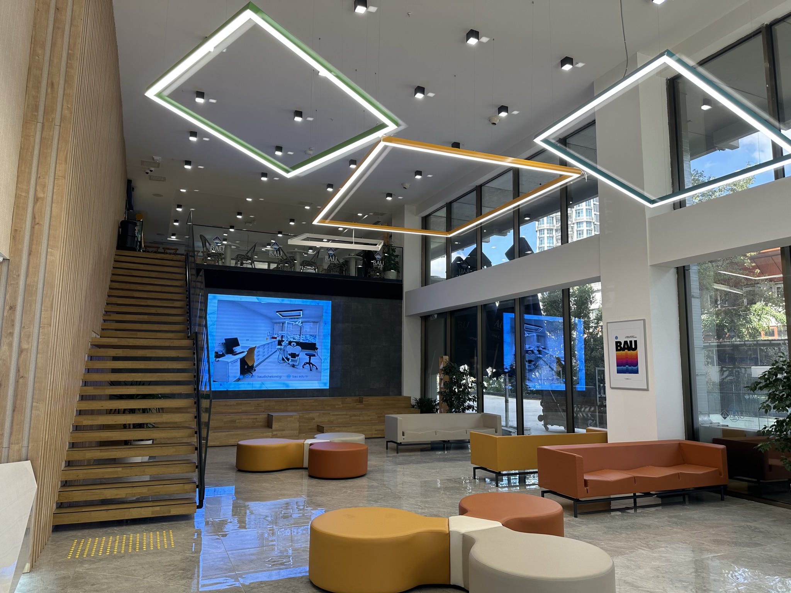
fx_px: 548
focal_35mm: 24
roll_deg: -0.5
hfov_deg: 71.6
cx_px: 396
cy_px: 296
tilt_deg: +7.5
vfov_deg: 56.8
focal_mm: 6.86
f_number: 1.78
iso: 64
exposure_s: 1/100
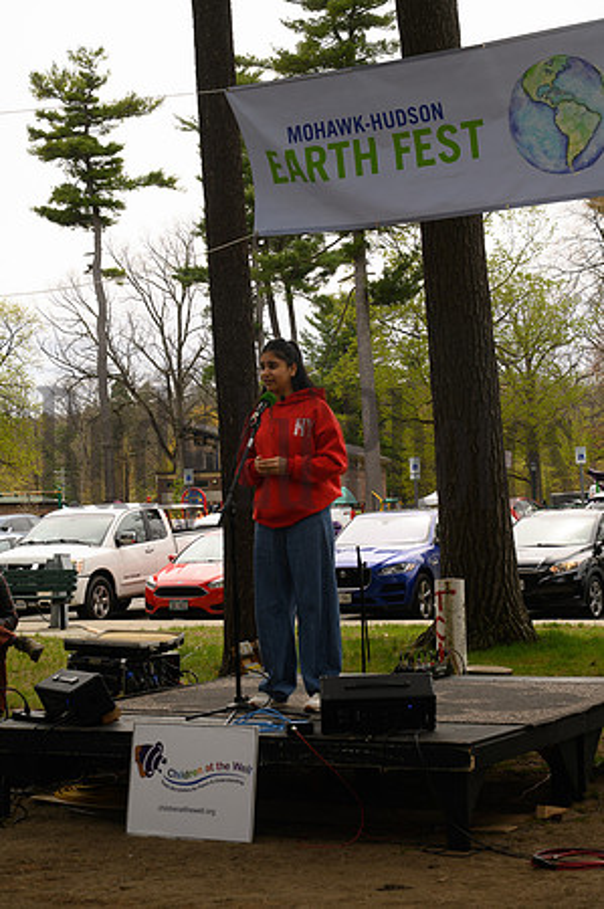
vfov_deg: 31.9
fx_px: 1589
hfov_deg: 21.5
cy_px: 454
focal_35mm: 63
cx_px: 302
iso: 400
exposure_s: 1/640
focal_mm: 63
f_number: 8
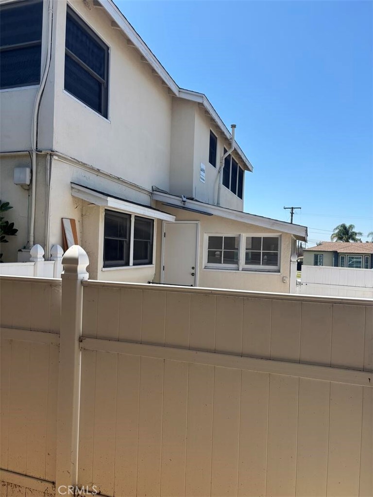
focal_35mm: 26
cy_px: 248
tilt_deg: -0.1
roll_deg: -3.6
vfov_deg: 67.3
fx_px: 374
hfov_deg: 53.1
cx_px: 186
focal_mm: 5.96
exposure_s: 1/2639
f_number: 1.6
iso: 50
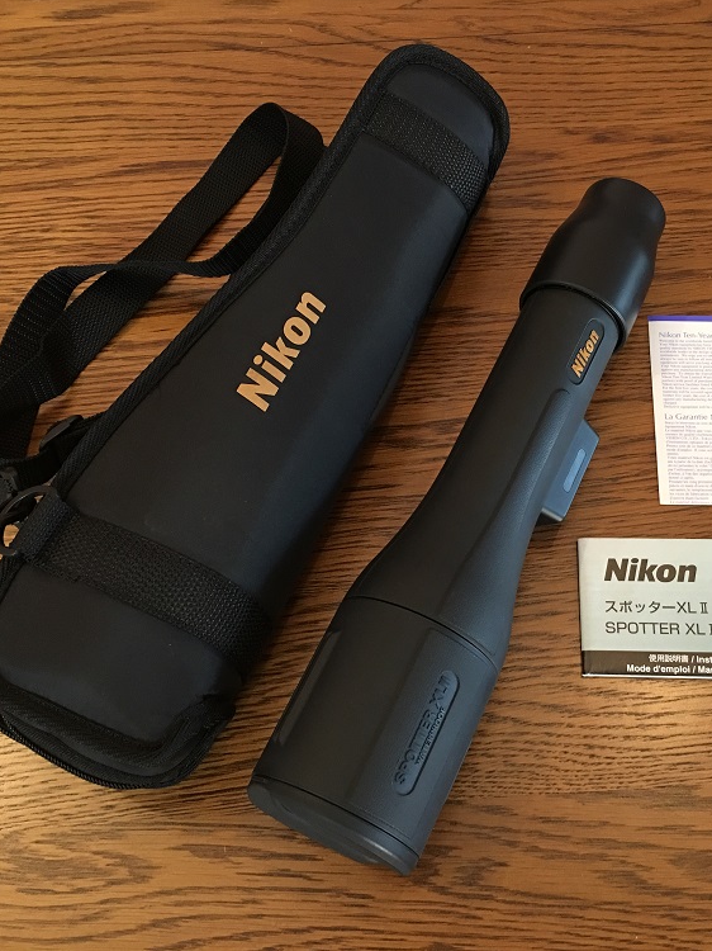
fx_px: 1070
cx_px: 455
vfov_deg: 47.9
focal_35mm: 39
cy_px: 473
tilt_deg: -65.3
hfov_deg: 36.5
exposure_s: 1/8
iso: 100
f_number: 2.2
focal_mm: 4.15
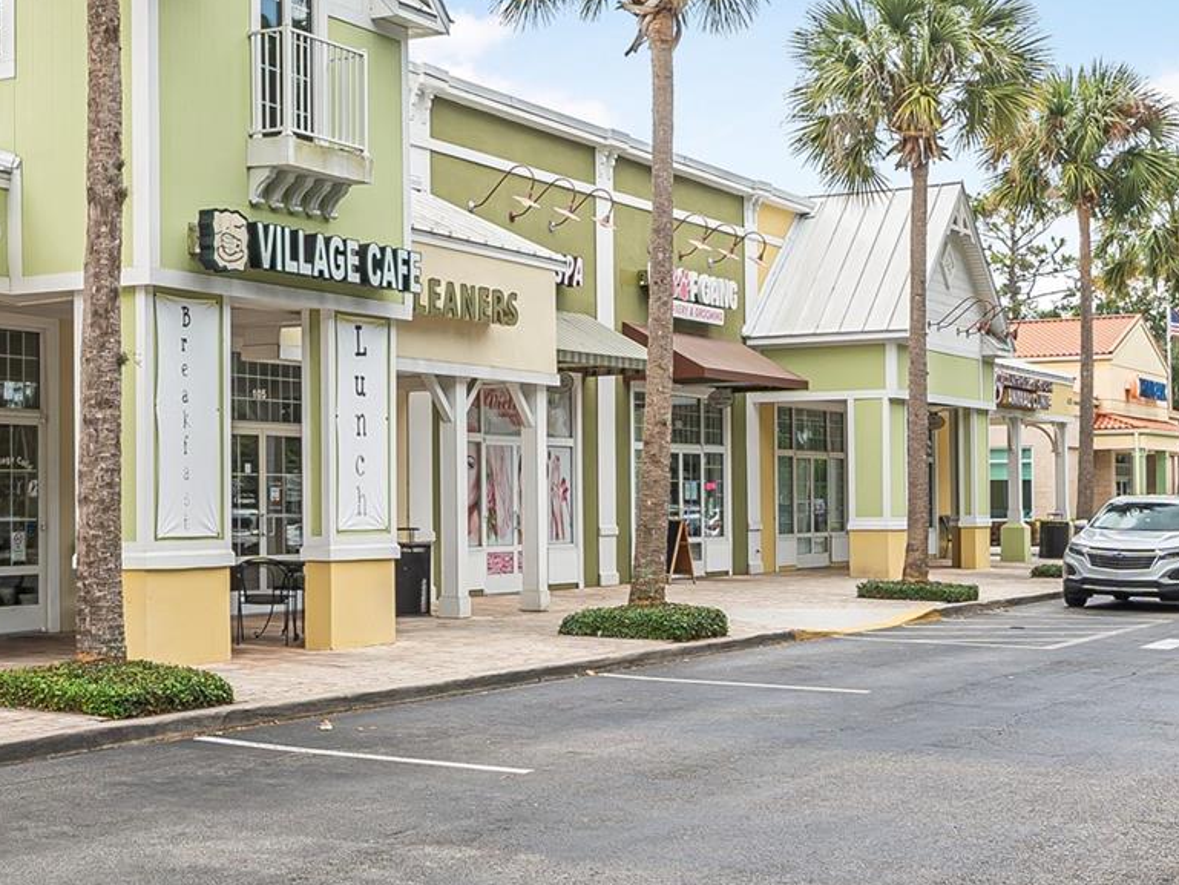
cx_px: 279
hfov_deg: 31.5
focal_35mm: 60
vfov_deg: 24.4
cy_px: 488
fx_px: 2044
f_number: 8
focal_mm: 20
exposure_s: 1/125
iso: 100
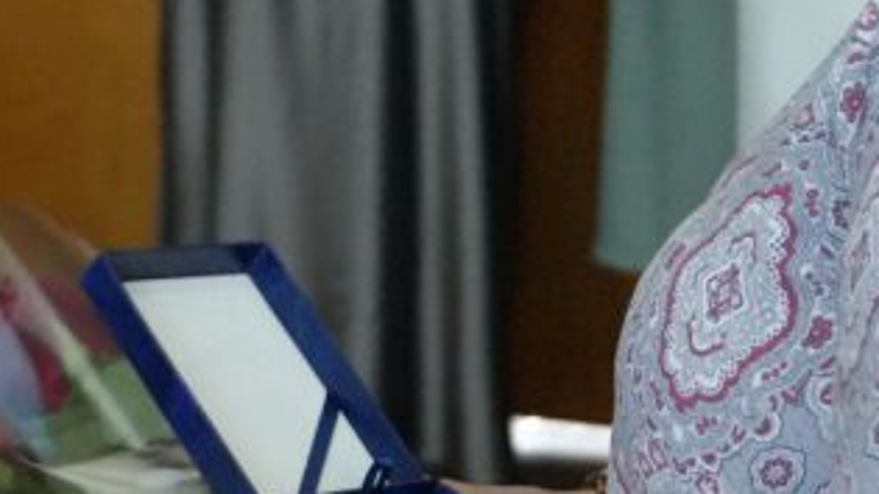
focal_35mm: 194
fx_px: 4521
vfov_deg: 6.2
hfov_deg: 11.1
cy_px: -39
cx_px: 474
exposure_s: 1/125
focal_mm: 38
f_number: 4.5
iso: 6400
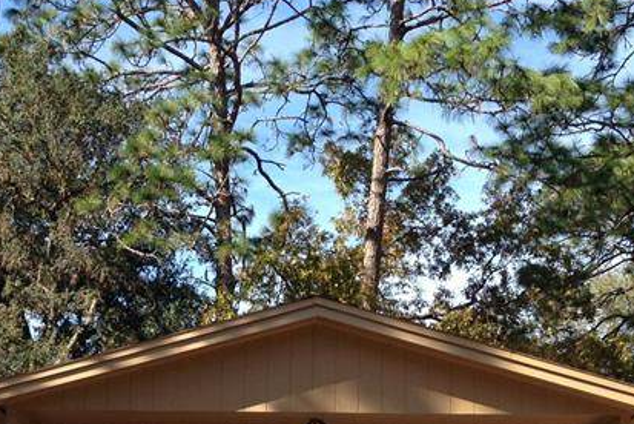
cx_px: 213
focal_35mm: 85
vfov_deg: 15.8
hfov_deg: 23.8
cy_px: 422
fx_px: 1498
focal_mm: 4.12
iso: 50
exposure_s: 1/609
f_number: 2.4
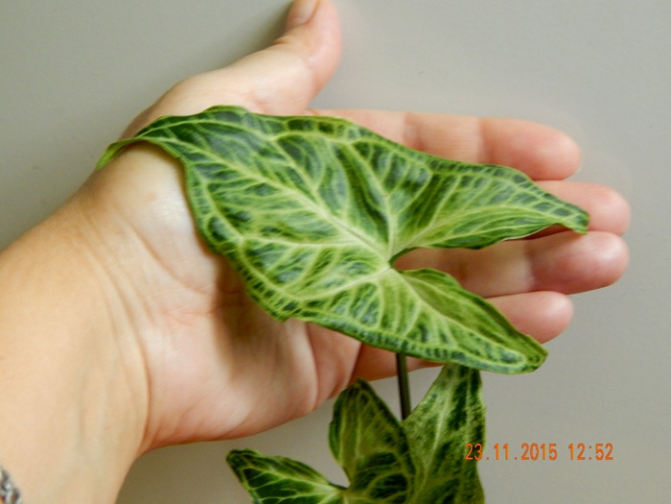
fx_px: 1182
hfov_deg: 31.7
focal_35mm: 61
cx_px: 336
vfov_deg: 24.0
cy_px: 252
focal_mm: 10.9
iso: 400
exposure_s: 1/10
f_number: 4
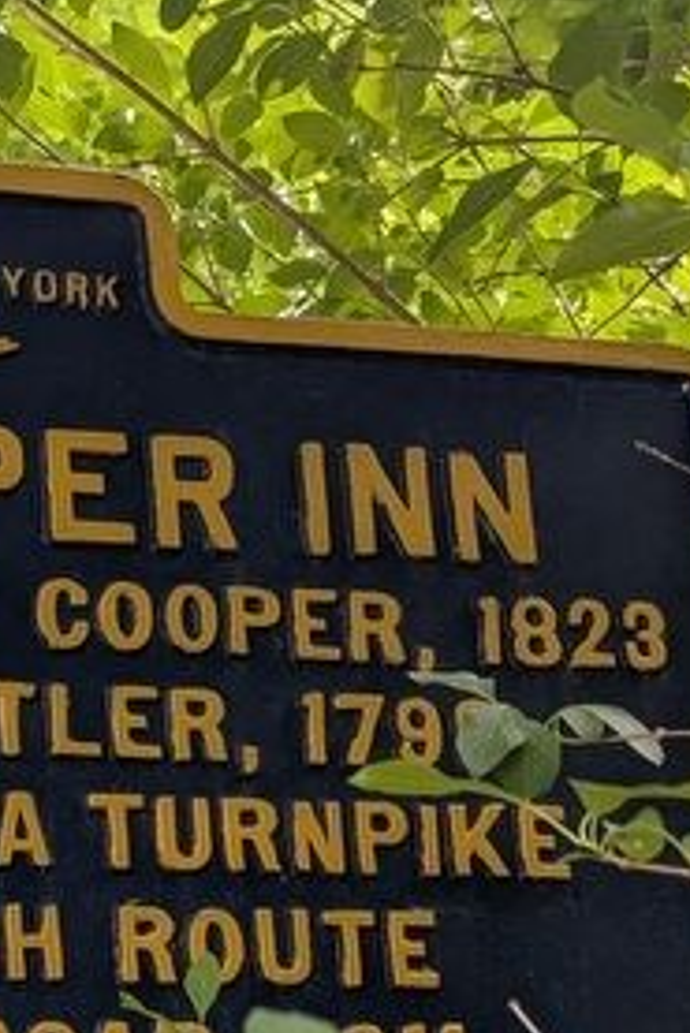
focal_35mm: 72
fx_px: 2067
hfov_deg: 16.9
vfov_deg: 26.4
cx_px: -393
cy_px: 1055
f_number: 1.85
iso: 42
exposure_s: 1/130
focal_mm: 6.81
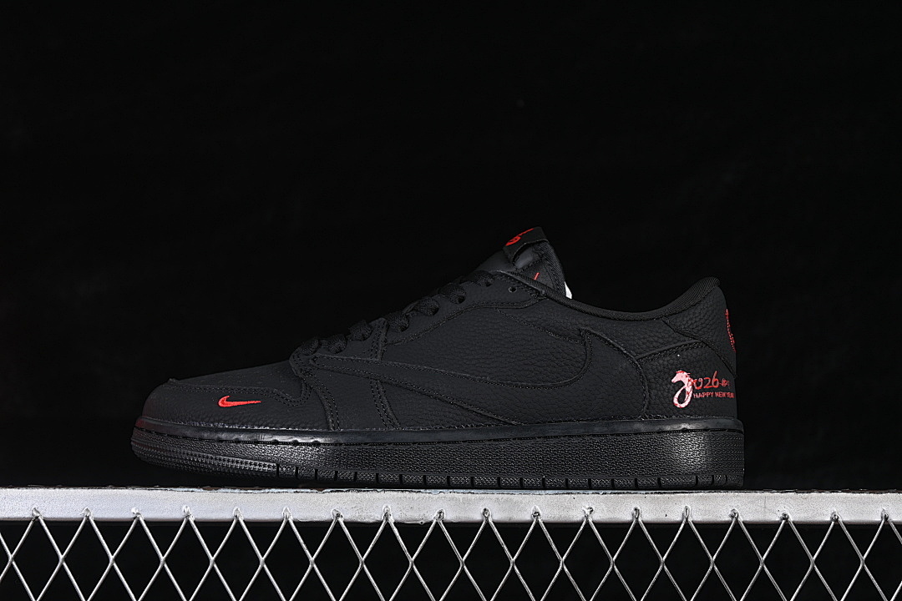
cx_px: 451
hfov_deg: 27.0
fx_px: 1879
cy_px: 300
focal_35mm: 75
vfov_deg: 18.2
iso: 160
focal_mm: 50
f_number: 6.3
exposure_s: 1/60
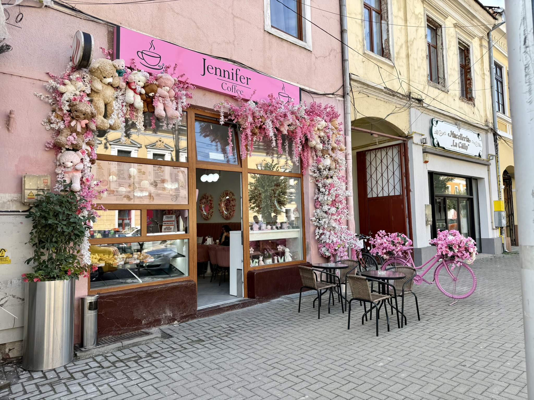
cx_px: 267
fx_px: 370
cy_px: 200
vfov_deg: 56.8
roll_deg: +1.5
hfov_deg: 71.6
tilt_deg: +4.2
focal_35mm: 24
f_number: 1.78
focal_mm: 6.76
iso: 80
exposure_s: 1/955
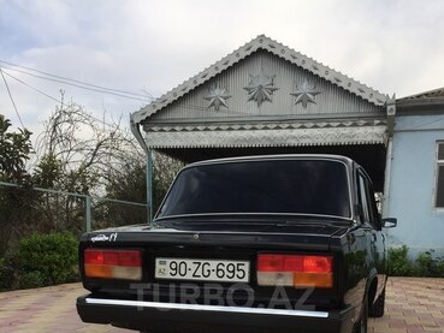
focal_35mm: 39
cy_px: 297
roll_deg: -2.3
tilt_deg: -5.3
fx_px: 500
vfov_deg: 34.8
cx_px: 223
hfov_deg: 47.8
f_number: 2.2
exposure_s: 1/494
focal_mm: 4.15
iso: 32
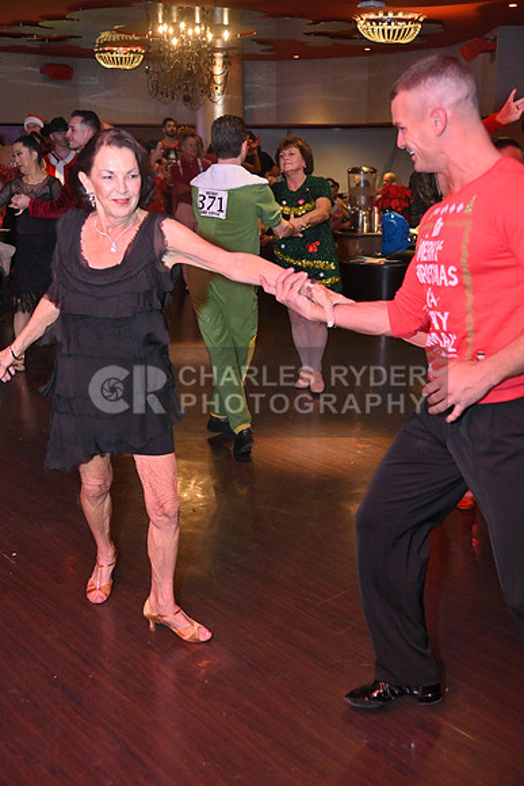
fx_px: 829
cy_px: 393
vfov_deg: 50.7
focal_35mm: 38
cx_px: 262
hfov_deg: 35.1
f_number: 4
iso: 4000
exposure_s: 1/100
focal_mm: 38
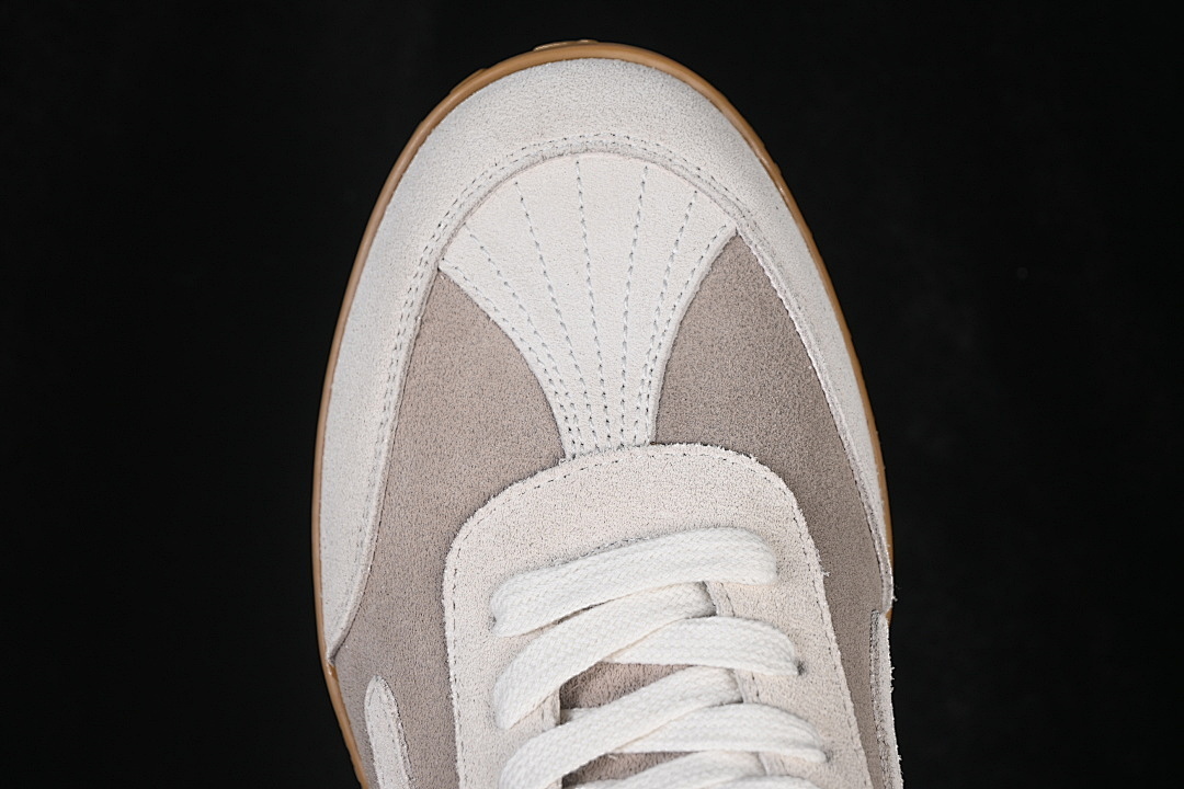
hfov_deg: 27.0
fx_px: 2466
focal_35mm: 75
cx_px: 592
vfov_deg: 18.2
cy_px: 394
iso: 160
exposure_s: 1/80
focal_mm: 50
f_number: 7.1
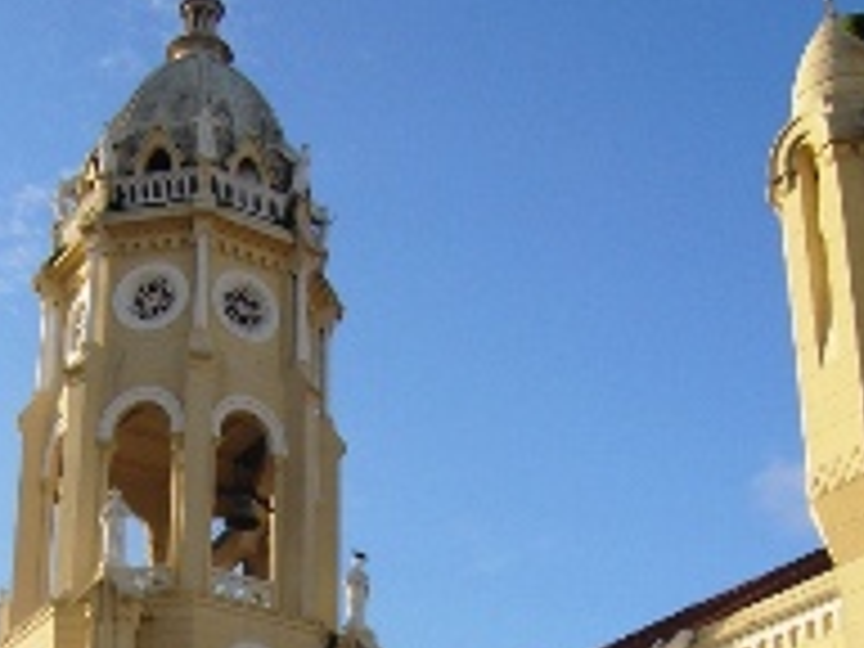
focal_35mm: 68
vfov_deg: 20.5
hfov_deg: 28.4
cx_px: 310
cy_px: 727
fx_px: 1697
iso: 80
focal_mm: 5.8
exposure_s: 1/250
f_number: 5.6
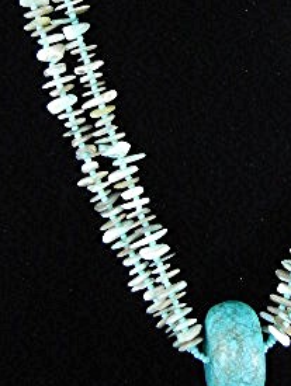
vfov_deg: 24.2
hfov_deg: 18.5
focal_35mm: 79
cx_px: 236
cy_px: 65
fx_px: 883
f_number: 3.6
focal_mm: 6.2
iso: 800
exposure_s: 1/30
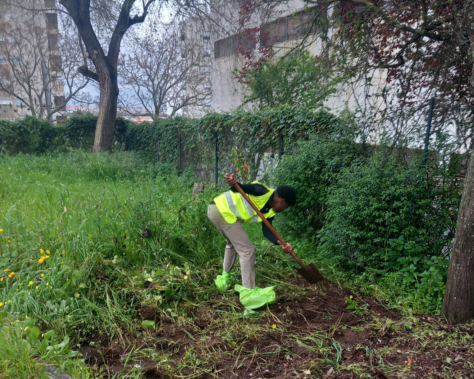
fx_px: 505
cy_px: 277
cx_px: 239
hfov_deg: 50.3
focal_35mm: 36
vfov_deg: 40.2
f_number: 1.8
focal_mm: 4
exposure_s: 1/50
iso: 25
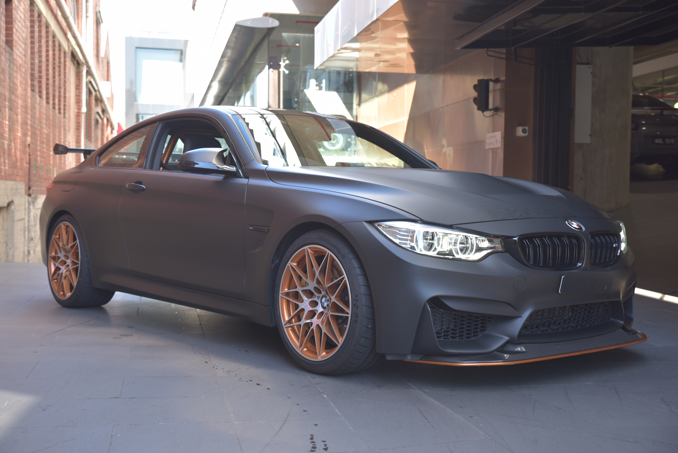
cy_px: 226
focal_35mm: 46
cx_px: 339
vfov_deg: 29.3
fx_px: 867
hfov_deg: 42.7
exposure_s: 1/100
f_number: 4
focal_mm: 46
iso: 200
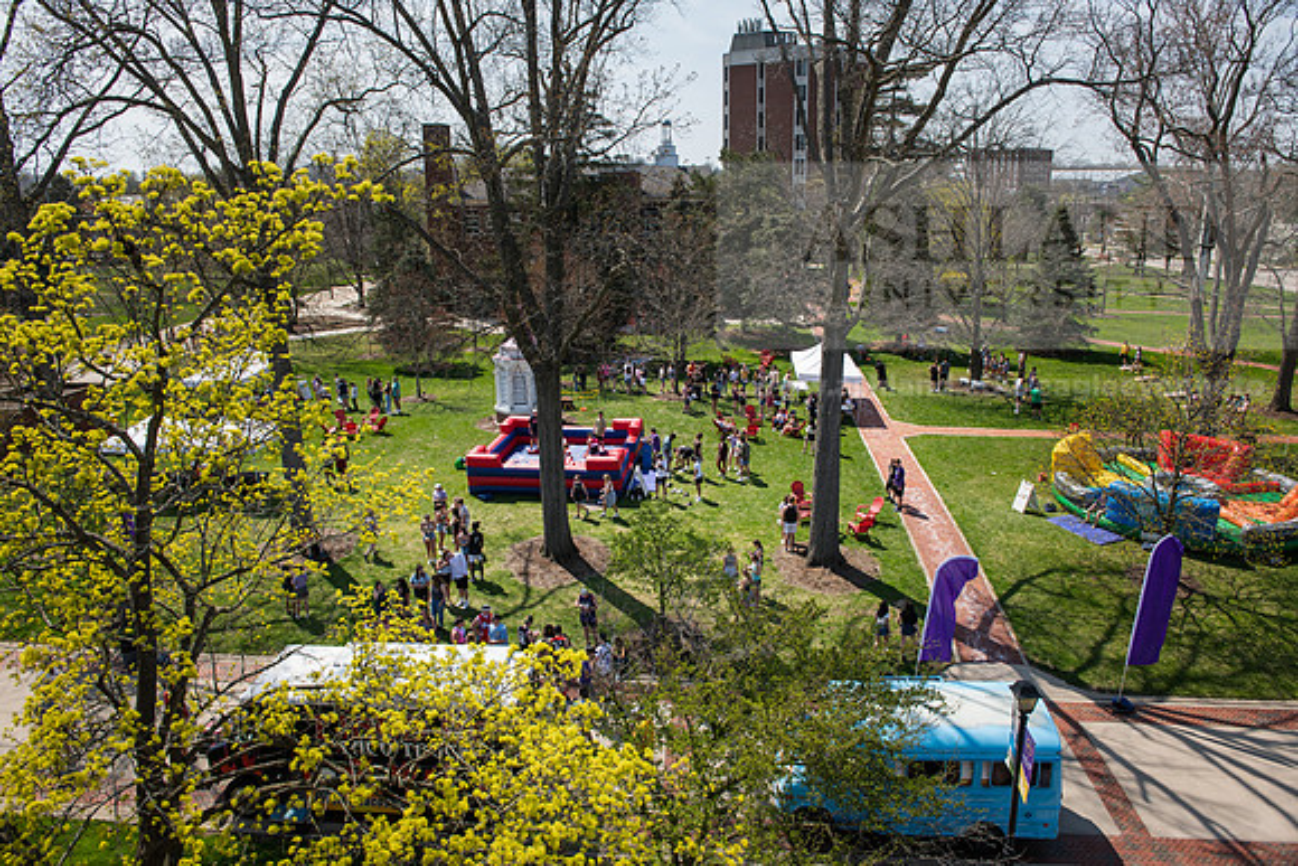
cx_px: 649
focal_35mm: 27
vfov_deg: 48.0
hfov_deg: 67.4
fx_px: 974
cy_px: 433
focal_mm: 27
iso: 125
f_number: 5.6
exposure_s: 1/320
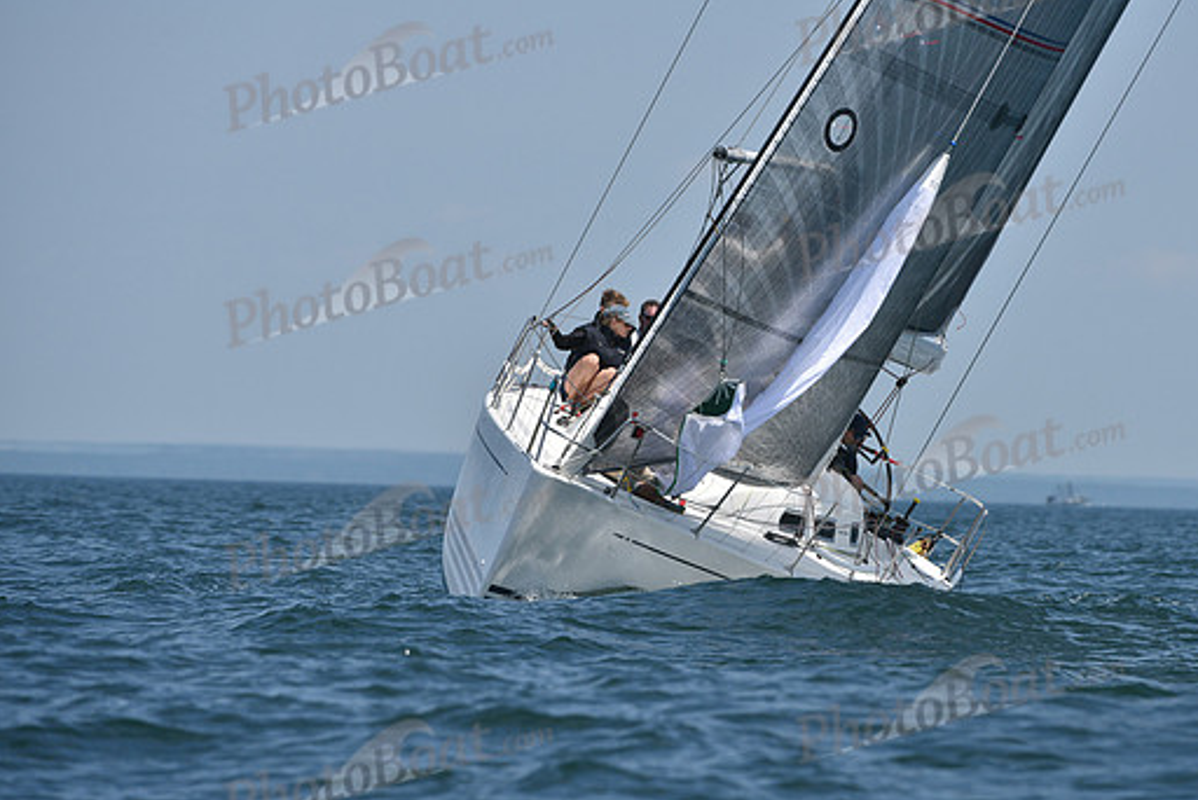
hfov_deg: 4.5
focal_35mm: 453
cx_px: 676
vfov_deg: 3.0
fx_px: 15083
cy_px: 375
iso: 320
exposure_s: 1/1600
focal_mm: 400
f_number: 7.1
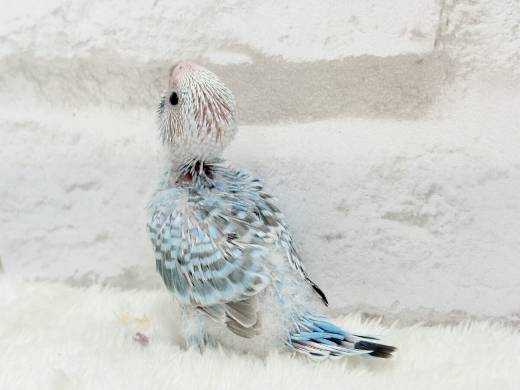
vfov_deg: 28.0
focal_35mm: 52
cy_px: 195
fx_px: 781
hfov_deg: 36.8
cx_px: 260
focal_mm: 5.96
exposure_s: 1/100
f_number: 1.6
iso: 80
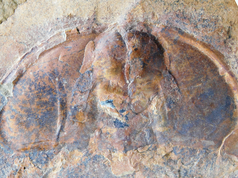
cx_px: 119
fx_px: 791
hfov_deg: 17.1
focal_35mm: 115
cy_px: 89
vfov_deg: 12.9
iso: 160
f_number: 4.8
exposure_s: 1/30
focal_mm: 20.3
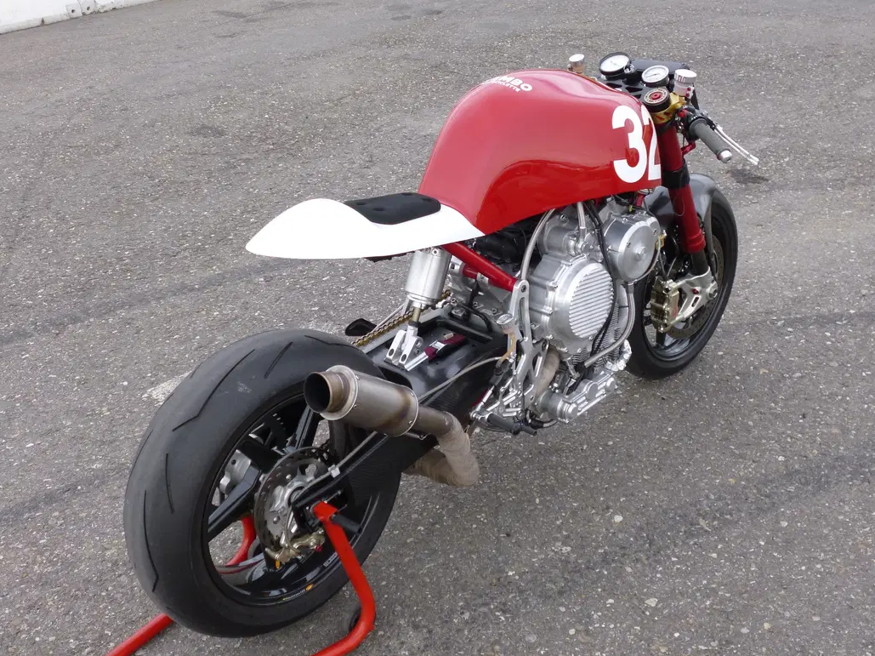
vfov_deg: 34.3
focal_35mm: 42
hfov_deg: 44.8
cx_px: 451
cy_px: 301
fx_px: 1061
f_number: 3.1
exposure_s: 1/250
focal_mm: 6.4
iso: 100
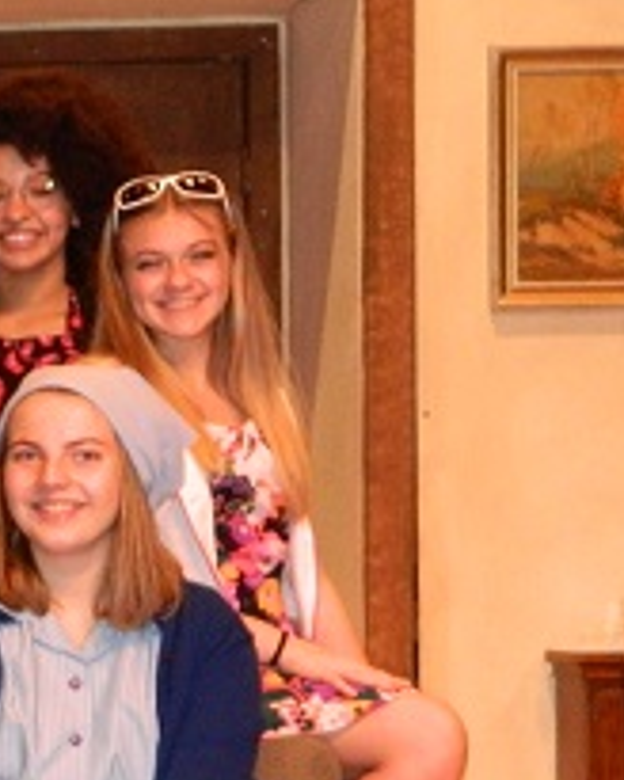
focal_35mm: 143
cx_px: -464
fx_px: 3301
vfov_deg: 13.3
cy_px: 723
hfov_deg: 10.2
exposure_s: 1/50
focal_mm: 8.4
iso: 400
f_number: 3.6
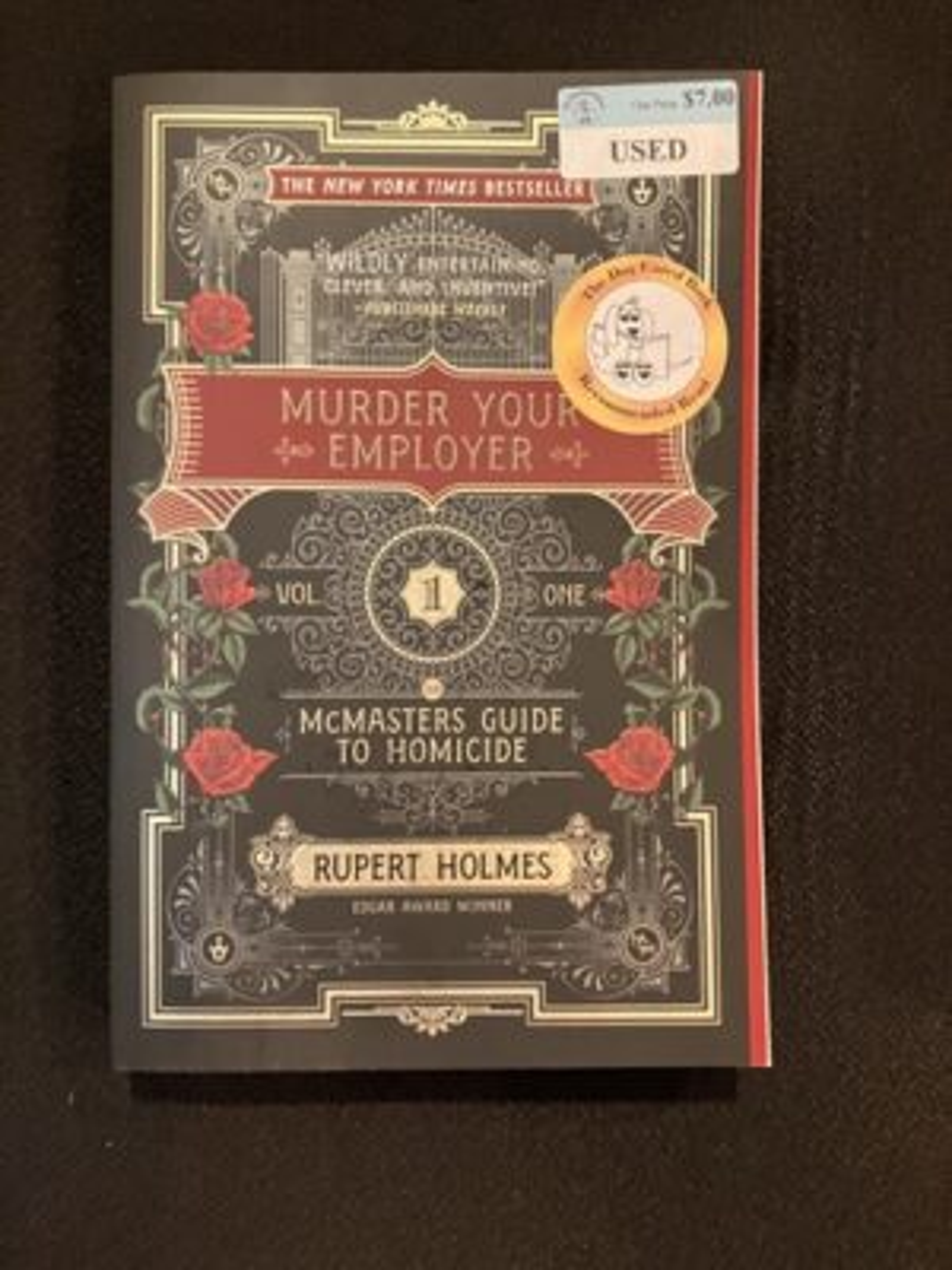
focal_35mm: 28
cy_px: 635
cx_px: 476
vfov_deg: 63.4
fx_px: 1027
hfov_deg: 49.7
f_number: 1.8
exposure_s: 1/30
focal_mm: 3.99
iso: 640
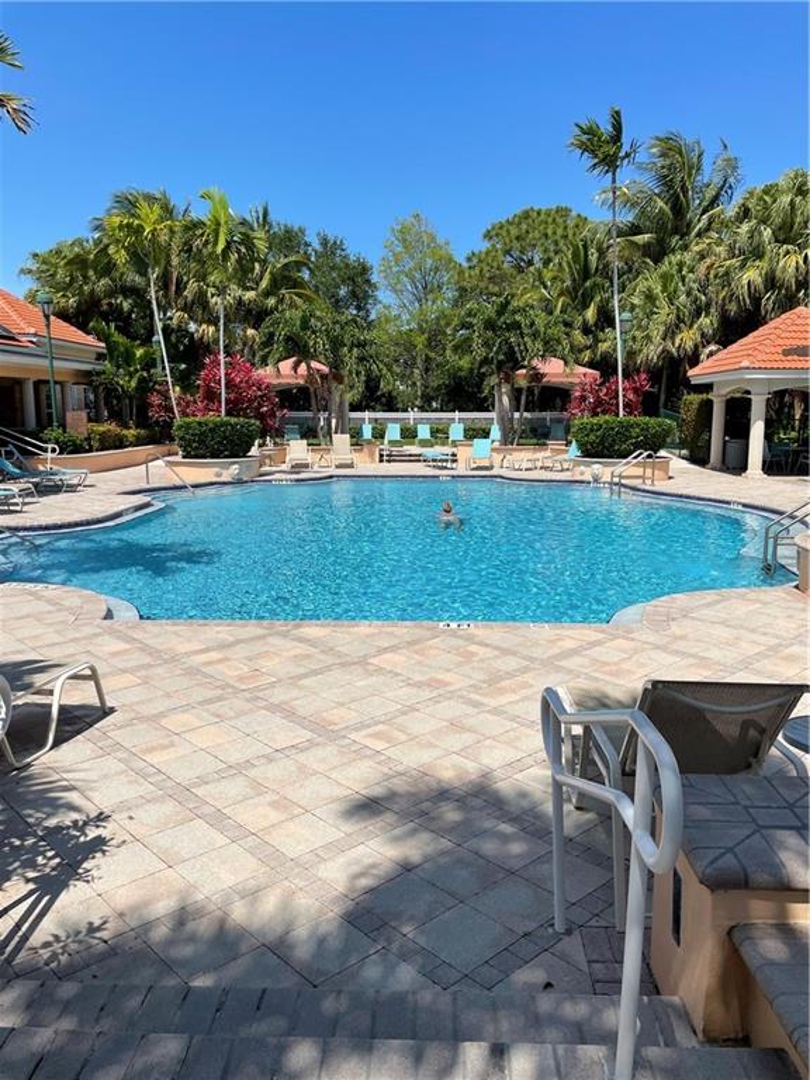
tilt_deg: -9.9
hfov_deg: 53.1
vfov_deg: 67.3
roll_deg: +1.1
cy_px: 540
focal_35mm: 26
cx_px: 405
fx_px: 811
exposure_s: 1/5291
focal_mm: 4.2
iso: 32
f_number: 1.6
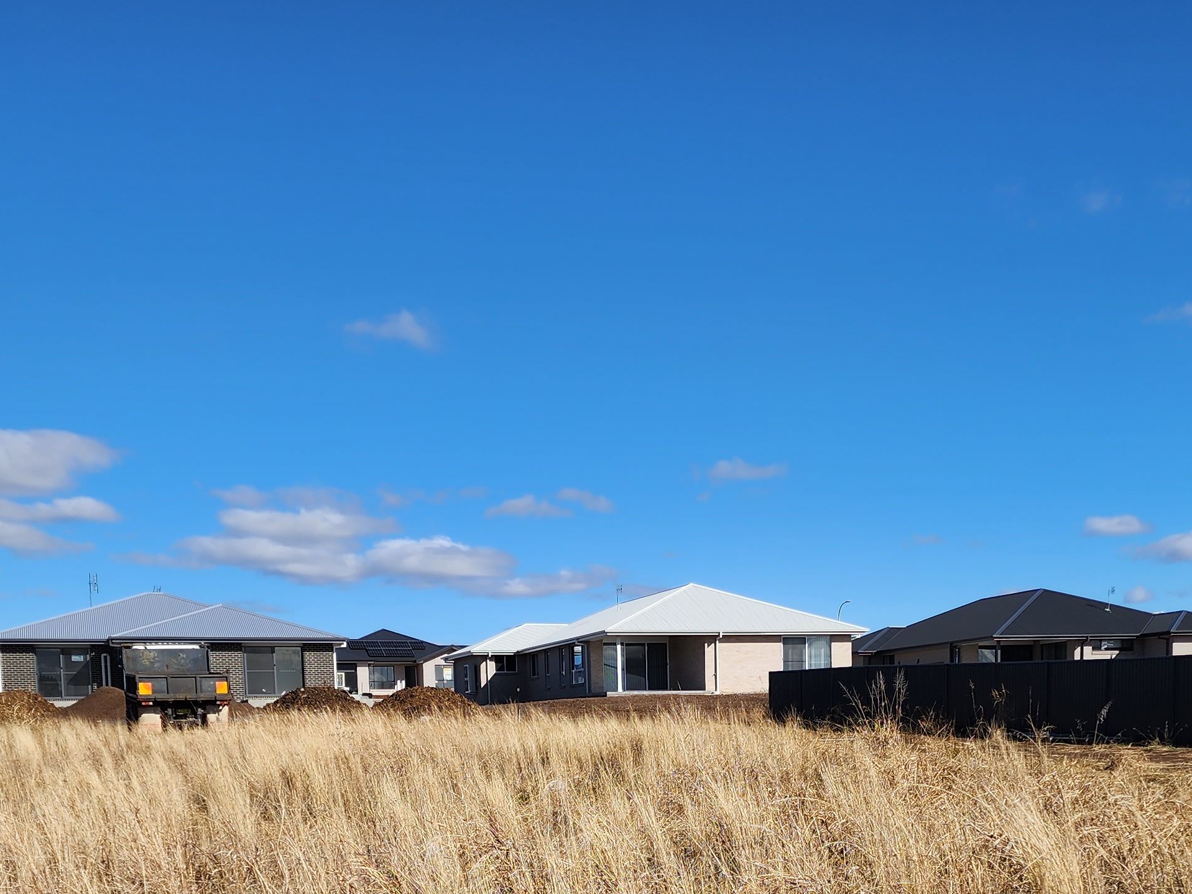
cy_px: 886
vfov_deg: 28.5
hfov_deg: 39.6
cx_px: 639
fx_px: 1653
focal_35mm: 48
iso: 12
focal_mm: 6.4
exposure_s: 1/1550
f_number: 1.8
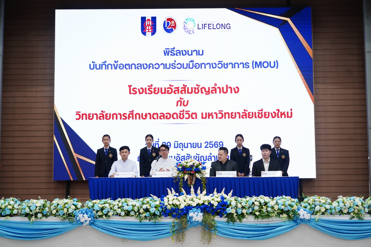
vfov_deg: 25.5
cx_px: 186
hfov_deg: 37.5
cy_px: 124
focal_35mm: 53
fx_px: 546
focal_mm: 53
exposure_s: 1/200
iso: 4000
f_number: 4.5
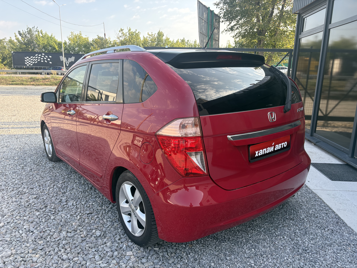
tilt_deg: -12.2
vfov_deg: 53.1
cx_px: 178
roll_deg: -0.5
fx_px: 268
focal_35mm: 26
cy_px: 134
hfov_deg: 67.3
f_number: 1.6
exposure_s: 1/756
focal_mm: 5.96
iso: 64
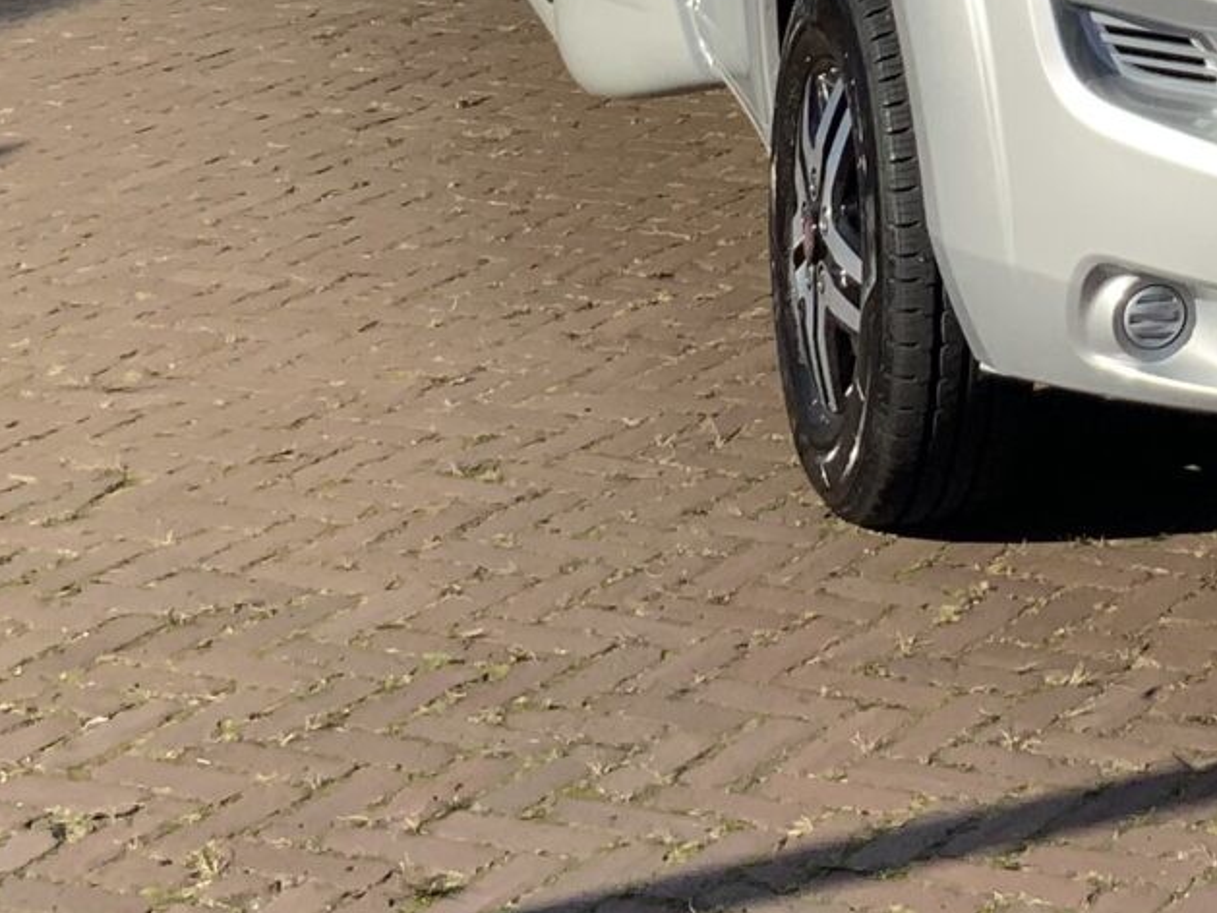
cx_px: 1467
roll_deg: -1.2
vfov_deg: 12.1
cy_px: -402
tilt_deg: -3.8
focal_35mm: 118
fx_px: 4149
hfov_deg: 16.0
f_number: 1.8
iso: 16
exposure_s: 1/1626
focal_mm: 3
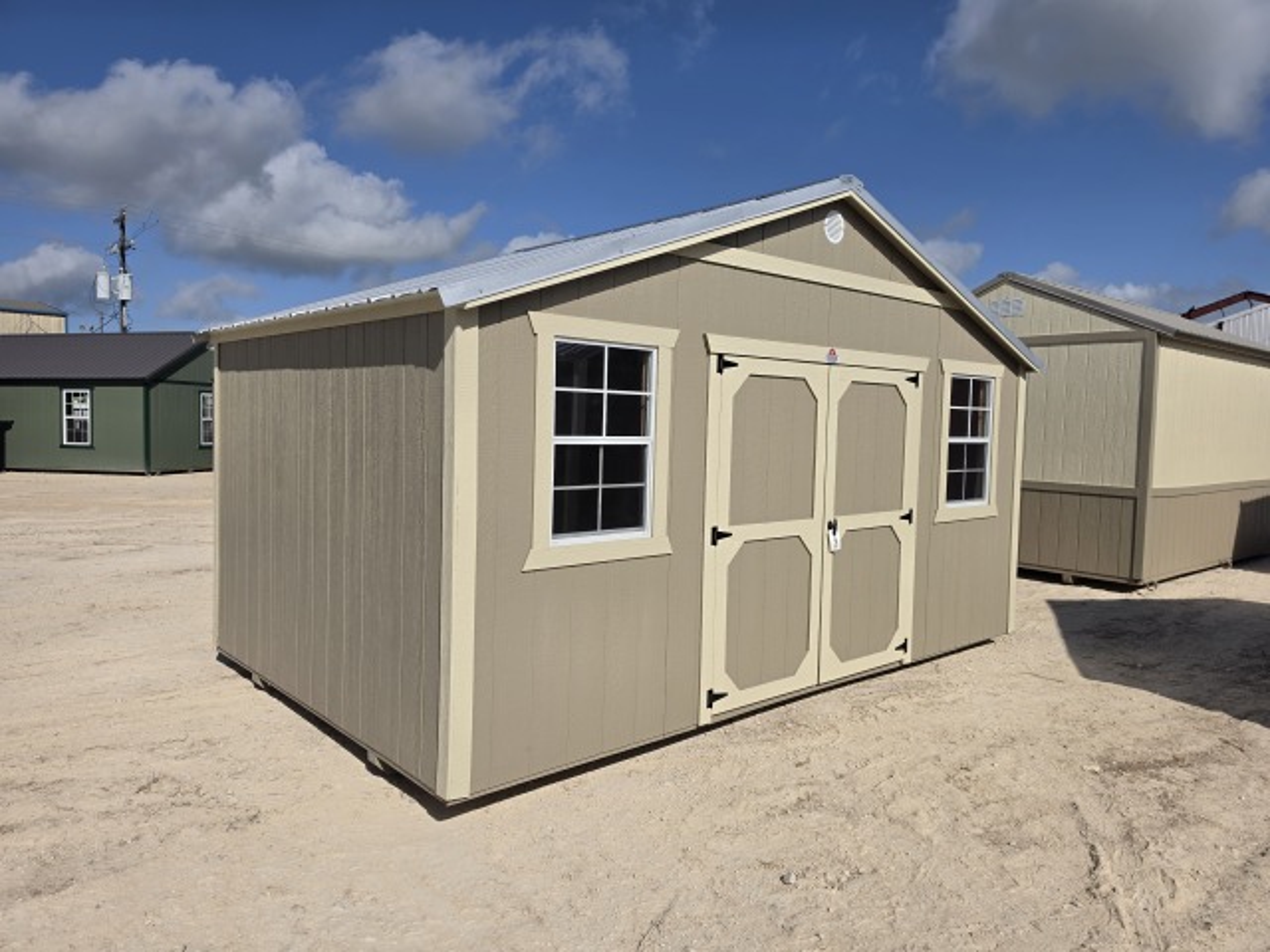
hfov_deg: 73.9
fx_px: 844
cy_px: 476
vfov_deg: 58.9
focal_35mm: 23
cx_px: 635
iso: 25
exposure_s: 1/7939
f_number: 1.4
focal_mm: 6.5
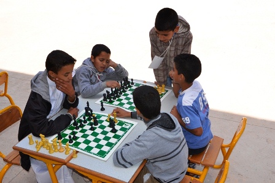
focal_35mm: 42
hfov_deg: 46.4
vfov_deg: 31.8
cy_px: 92
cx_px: 138
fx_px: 321
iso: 100
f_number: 9
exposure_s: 1/200
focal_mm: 28
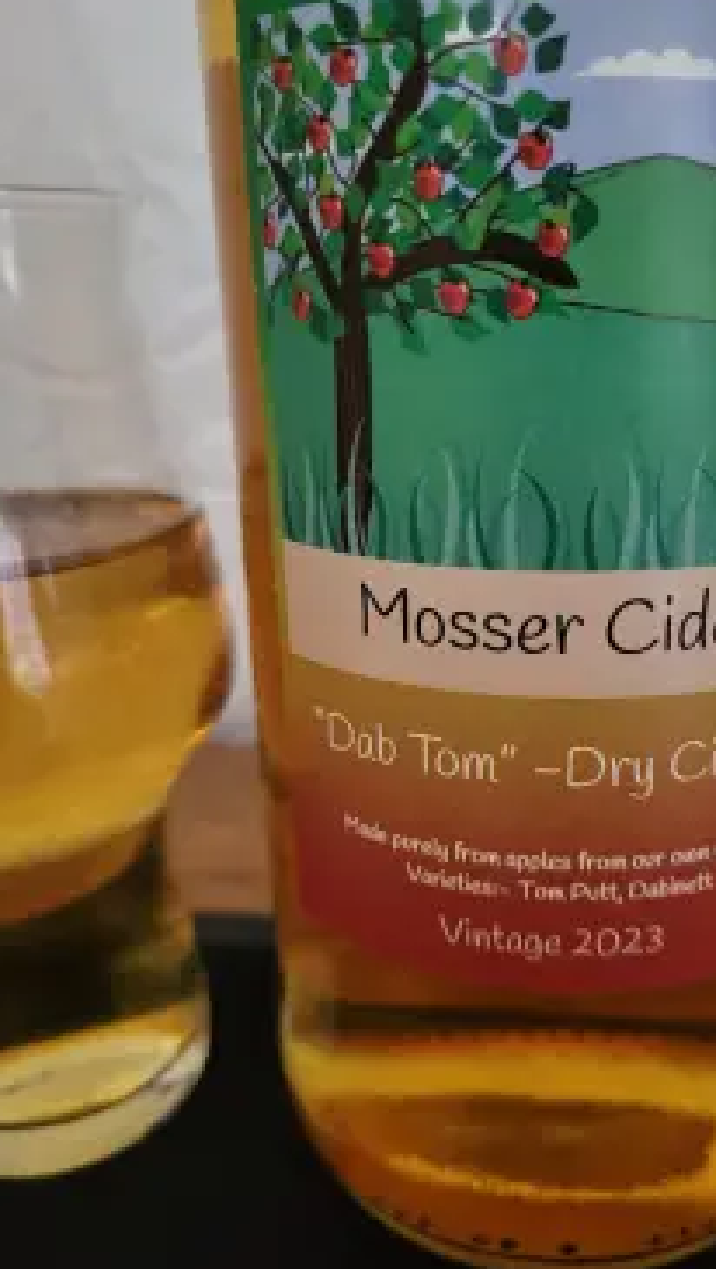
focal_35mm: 31
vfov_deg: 62.6
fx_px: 1044
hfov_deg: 37.5
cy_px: 612
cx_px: 466
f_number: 1.8
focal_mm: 5.4
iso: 800
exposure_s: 1/25
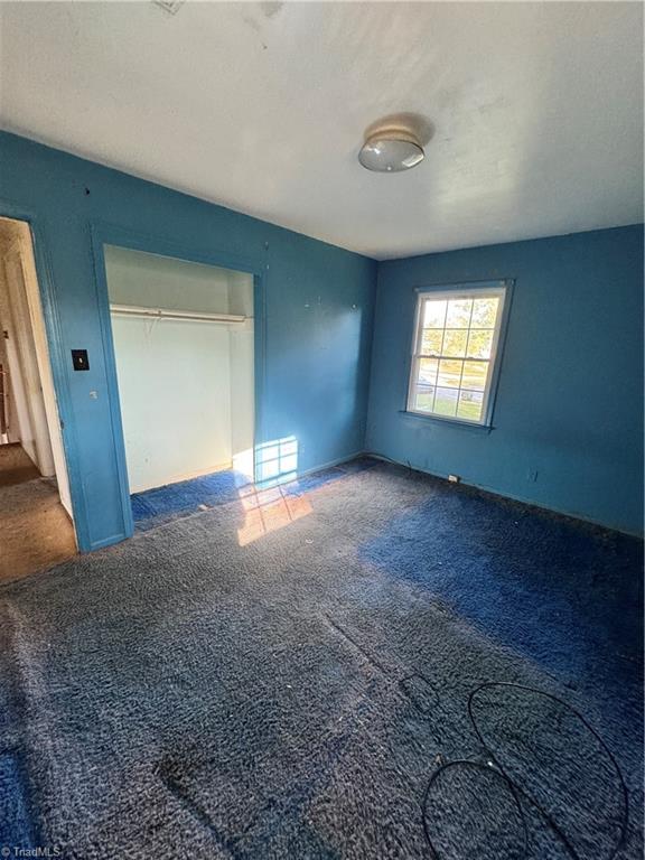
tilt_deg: -9.8
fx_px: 348
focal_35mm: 14
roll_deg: -1.7
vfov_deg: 102.1
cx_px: 322
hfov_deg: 85.7
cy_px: 430
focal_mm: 2.22
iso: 320
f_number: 2.2
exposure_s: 1/91
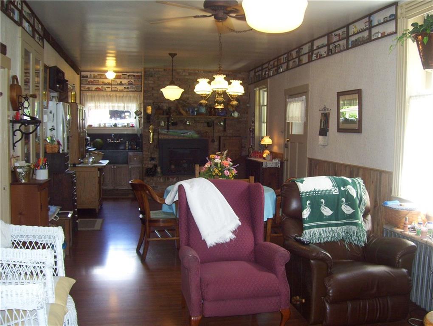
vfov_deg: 39.7
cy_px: 163
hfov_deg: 51.3
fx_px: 451
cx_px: 216
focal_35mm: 36
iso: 200
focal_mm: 6
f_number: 2.7
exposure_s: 1/60
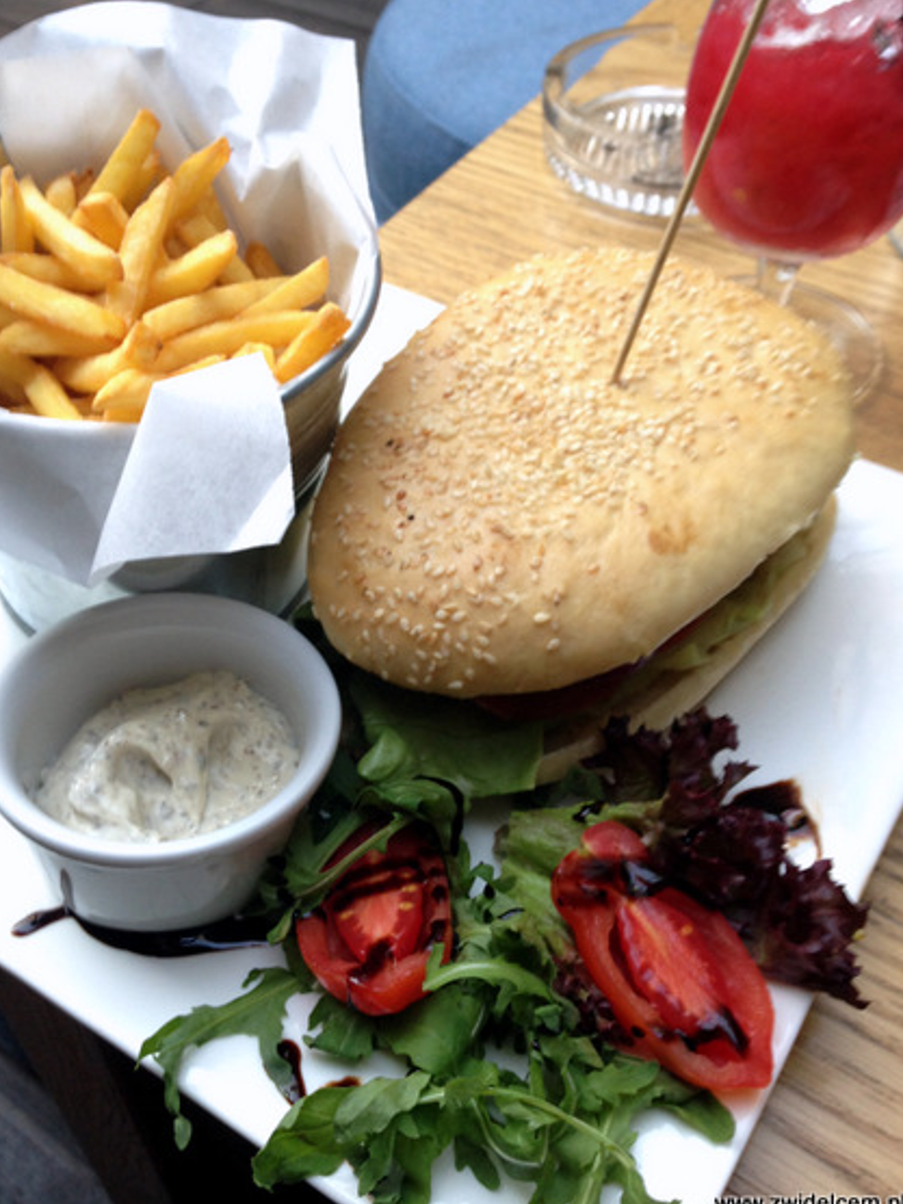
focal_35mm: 38
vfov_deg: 48.9
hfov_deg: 37.7
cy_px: 552
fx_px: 1322
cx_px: 422
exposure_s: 1/20
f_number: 2.4
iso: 80
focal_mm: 4.12
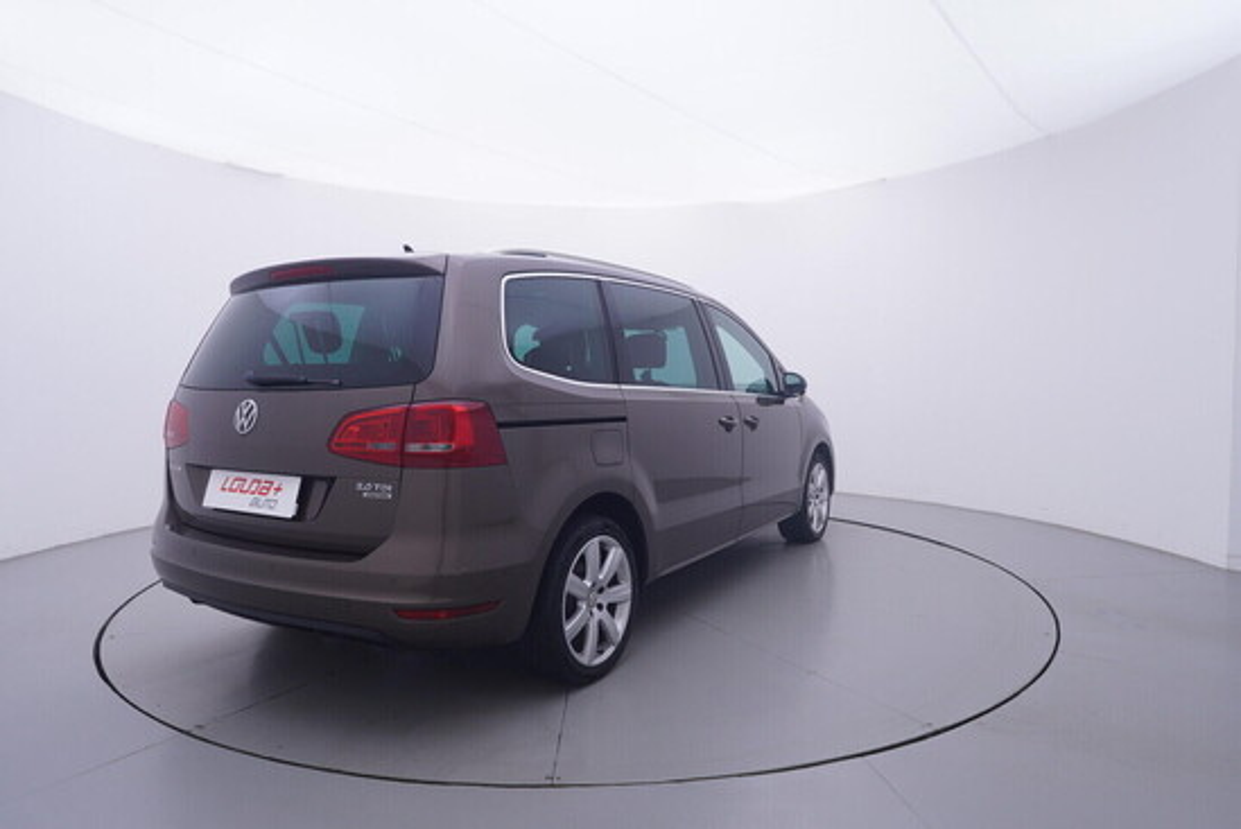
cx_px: 620
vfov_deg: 56.2
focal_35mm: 22
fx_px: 776
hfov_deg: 77.3
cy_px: 414
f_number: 5
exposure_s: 1/80
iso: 200
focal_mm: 15
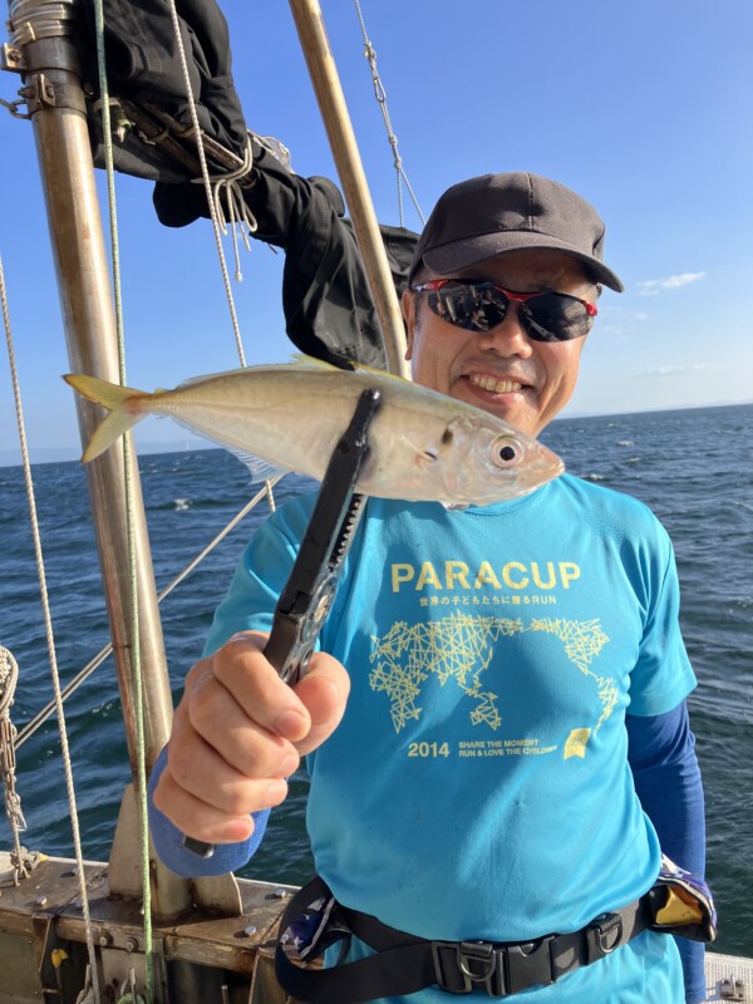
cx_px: 376
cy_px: 502
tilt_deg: -3.5
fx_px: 812
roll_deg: +1.2
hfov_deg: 49.7
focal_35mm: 28
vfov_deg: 63.4
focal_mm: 3.99
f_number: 1.8
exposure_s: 1/917
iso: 32
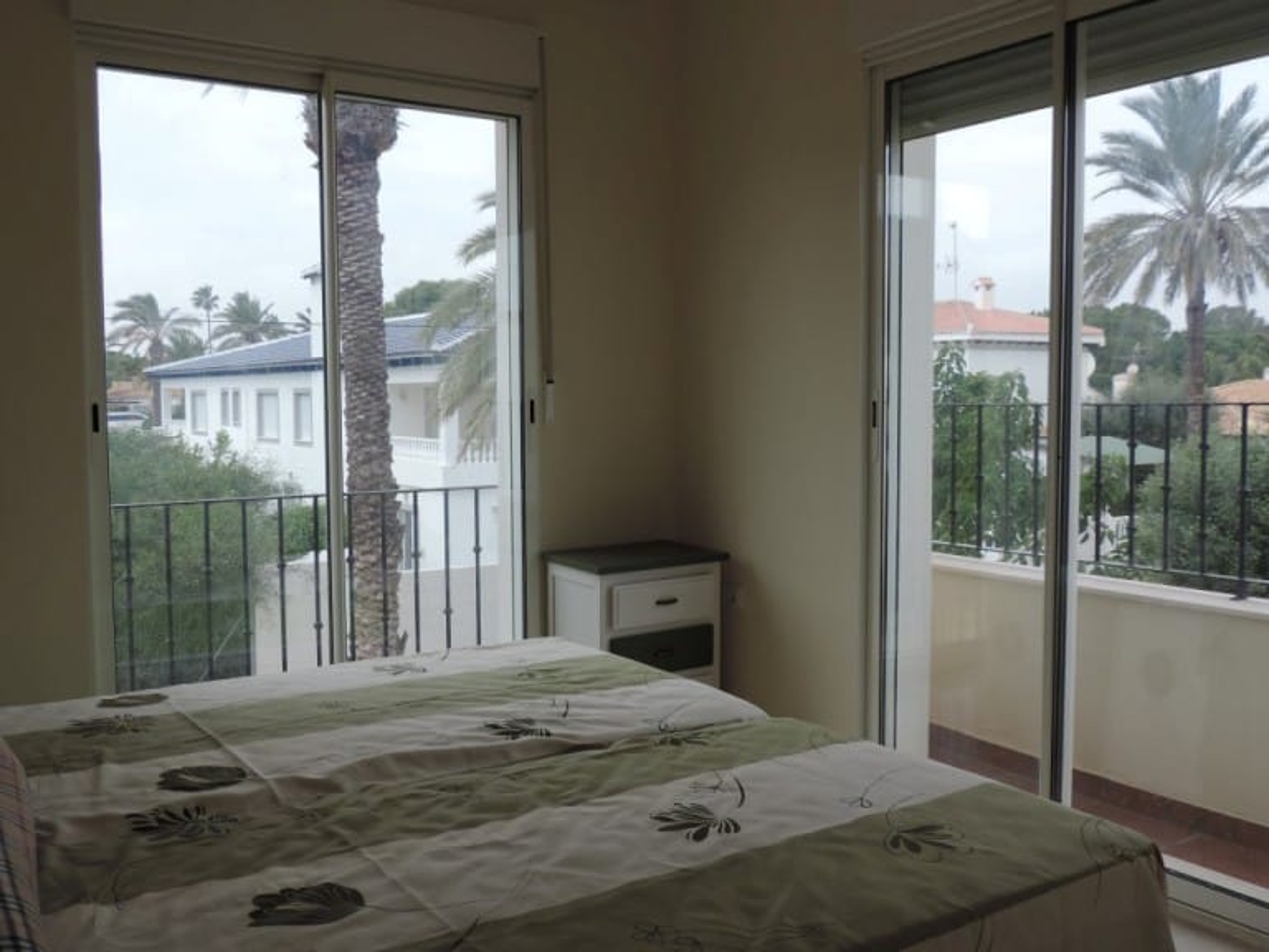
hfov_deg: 55.4
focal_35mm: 33
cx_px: 634
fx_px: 1210
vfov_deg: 42.9
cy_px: 476
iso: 80
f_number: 3.2
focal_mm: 5.8
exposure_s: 1/250
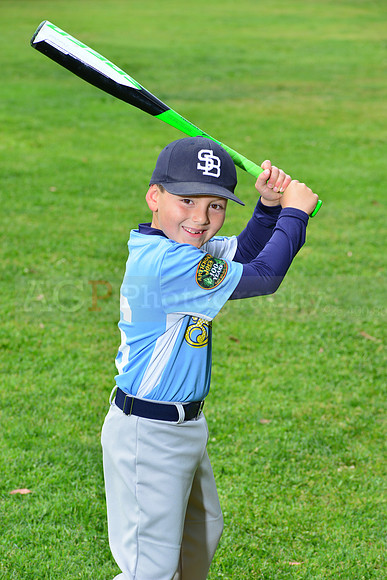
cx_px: 194
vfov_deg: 16.4
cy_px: 290
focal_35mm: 125
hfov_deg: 11.0
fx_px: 2014
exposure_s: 1/200
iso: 250
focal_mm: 125
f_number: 10
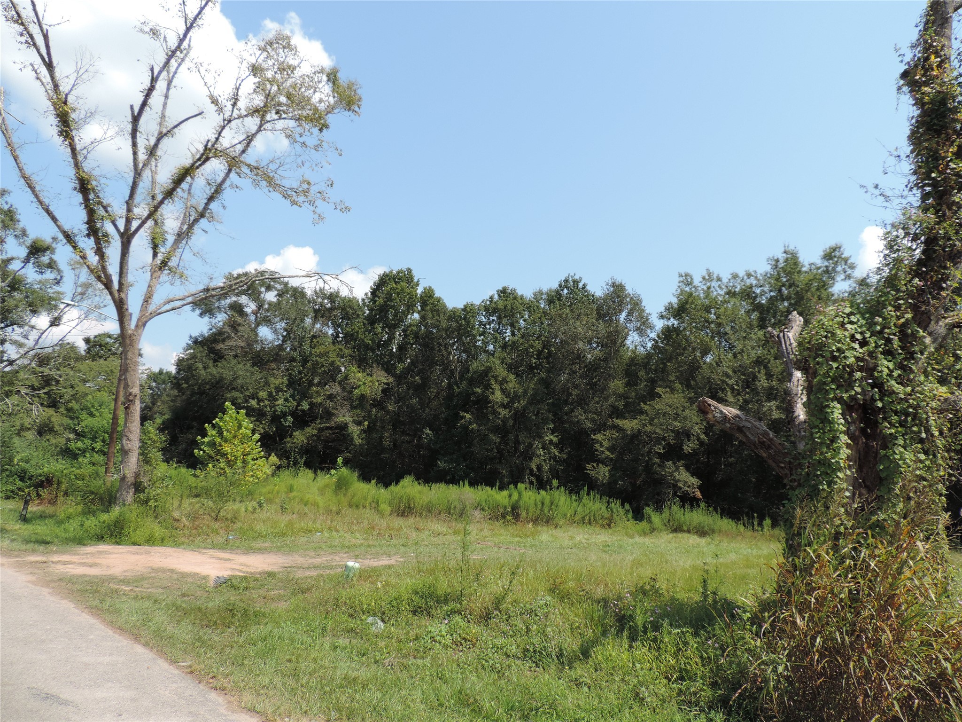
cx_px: 481
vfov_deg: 56.8
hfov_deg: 71.6
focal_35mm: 24
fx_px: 667
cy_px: 361
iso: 80
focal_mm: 4.3
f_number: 3
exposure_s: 1/800
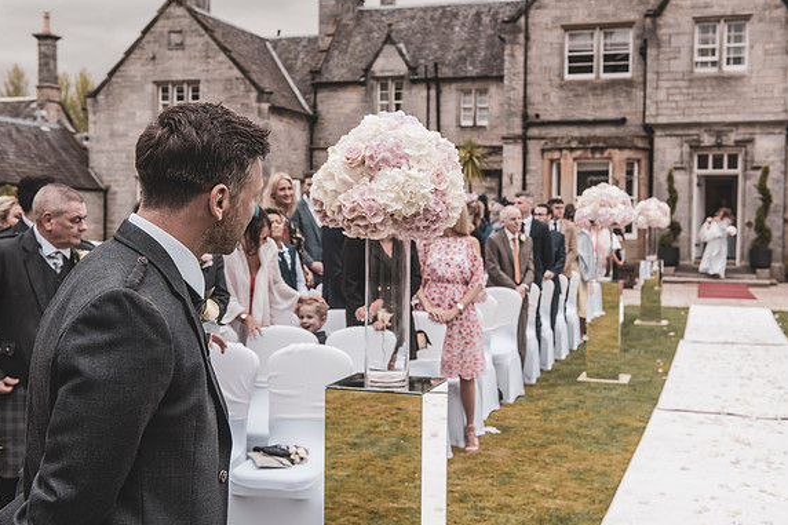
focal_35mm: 48
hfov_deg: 41.1
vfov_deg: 28.1
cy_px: 248
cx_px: 385
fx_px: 1050
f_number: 5.6
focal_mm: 42
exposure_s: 1/800
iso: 500
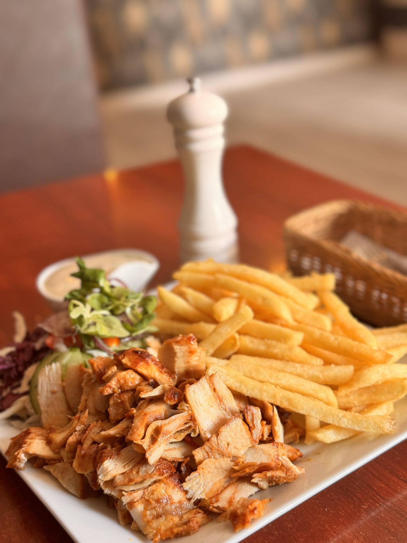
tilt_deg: -25.4
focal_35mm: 48
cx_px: 204
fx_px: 752
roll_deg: +4.8
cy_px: 272
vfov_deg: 39.7
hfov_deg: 30.3
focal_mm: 6.76
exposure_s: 1/121
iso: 100
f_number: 1.78
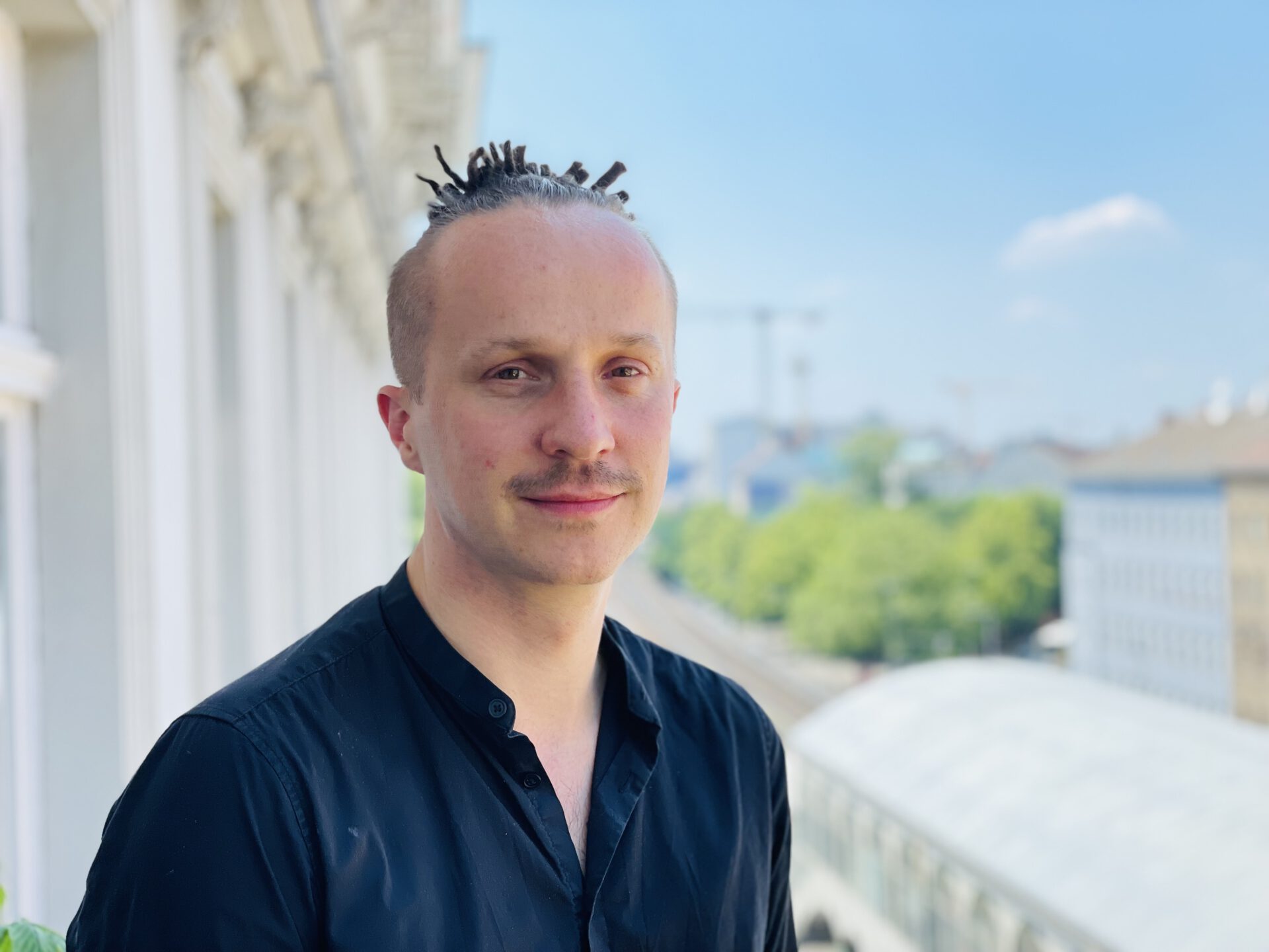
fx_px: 1906
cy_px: 476
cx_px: 634
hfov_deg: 36.8
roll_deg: +1.8
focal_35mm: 52
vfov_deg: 28.0
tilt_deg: -0.3
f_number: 2
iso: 25
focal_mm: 6
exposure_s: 1/551
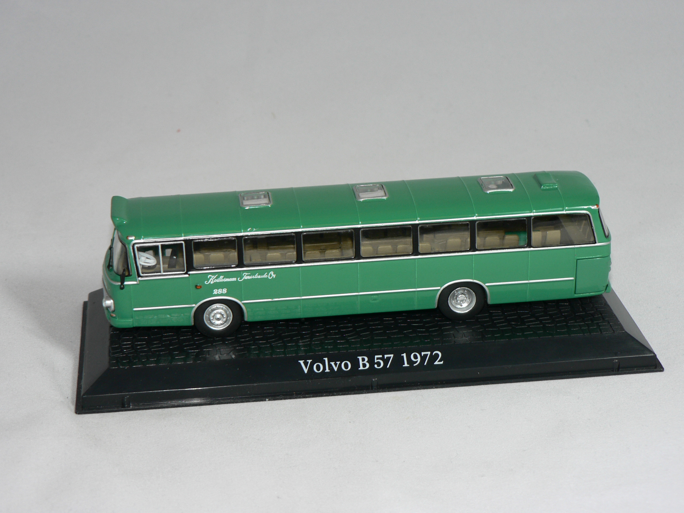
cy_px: 256
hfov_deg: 24.7
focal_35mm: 79
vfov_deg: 18.7
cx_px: 342
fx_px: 1561
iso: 80
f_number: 3.2
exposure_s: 1/60
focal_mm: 13.1
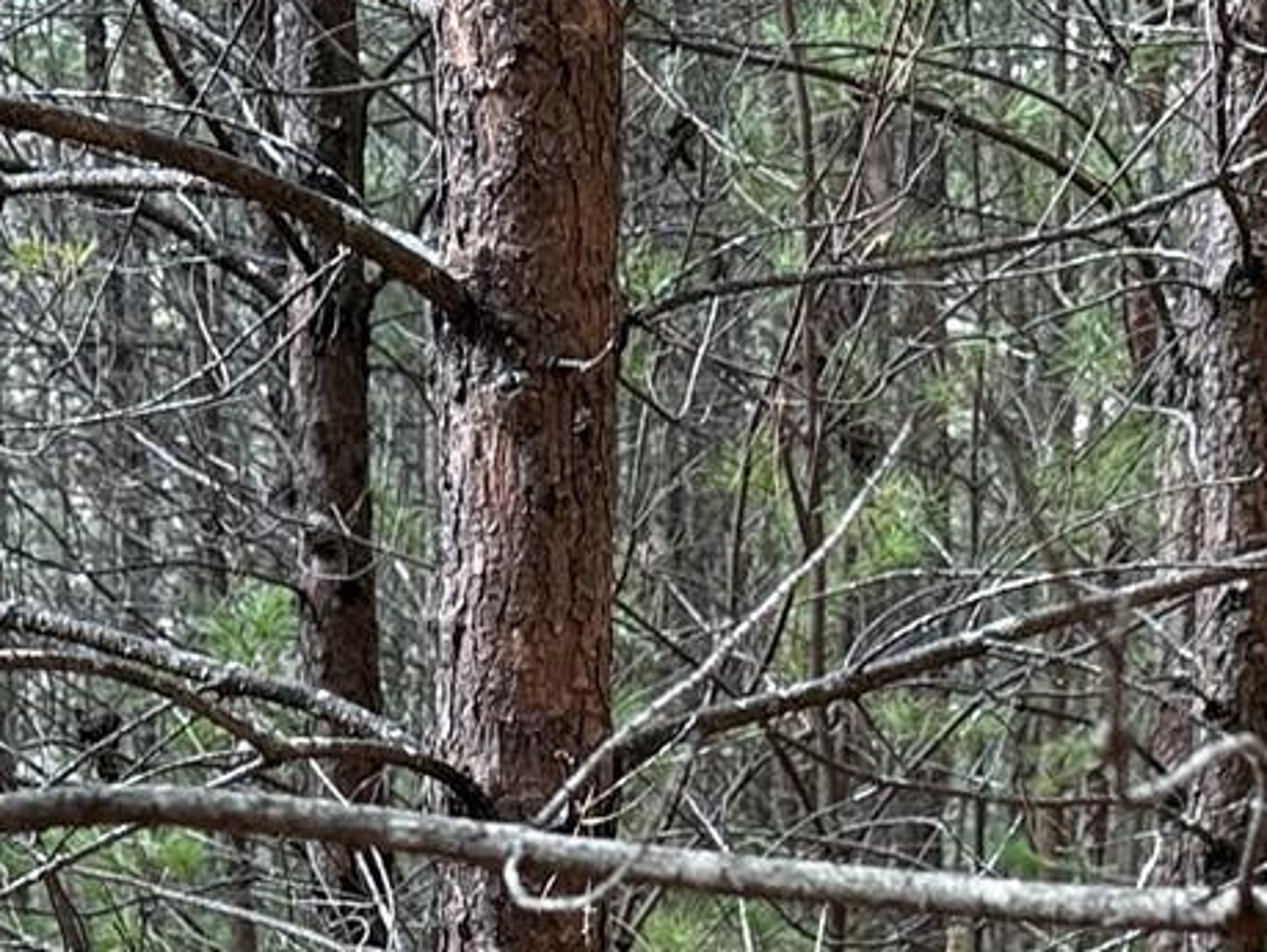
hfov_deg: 18.1
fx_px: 3919
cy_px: 1769
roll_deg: +0.6
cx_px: 188
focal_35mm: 107
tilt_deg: -17.0
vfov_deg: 12.5
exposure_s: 1/152
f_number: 1.78
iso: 64
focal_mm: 6.76
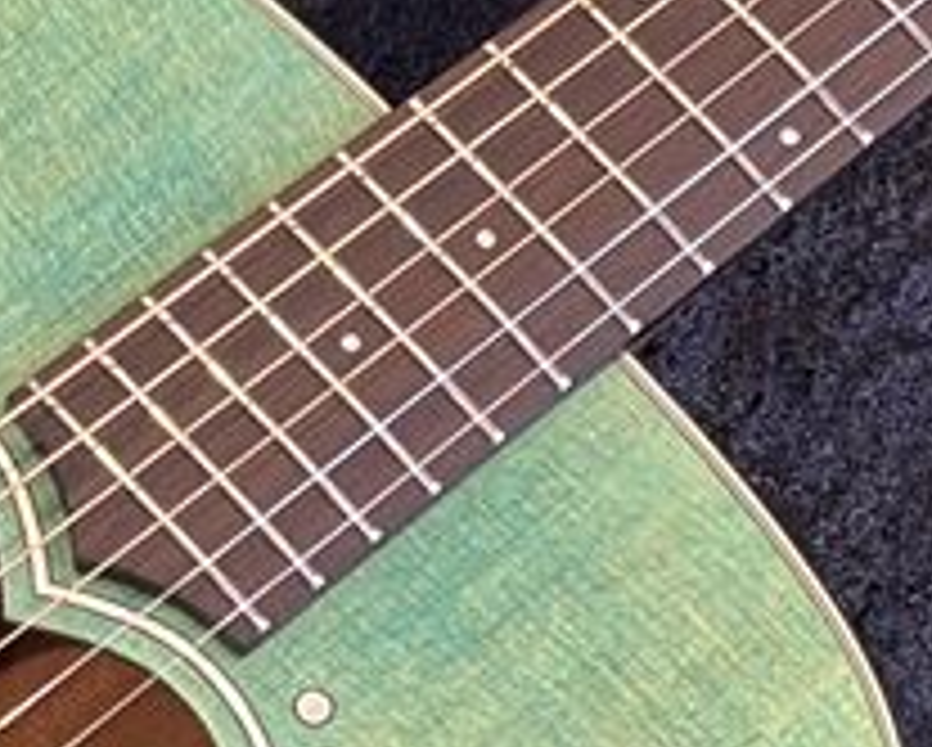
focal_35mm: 314
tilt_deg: -67.6
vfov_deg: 4.9
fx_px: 8669
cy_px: 824
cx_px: 122
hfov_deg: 6.1
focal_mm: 5.96
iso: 100
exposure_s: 1/60
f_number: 1.6
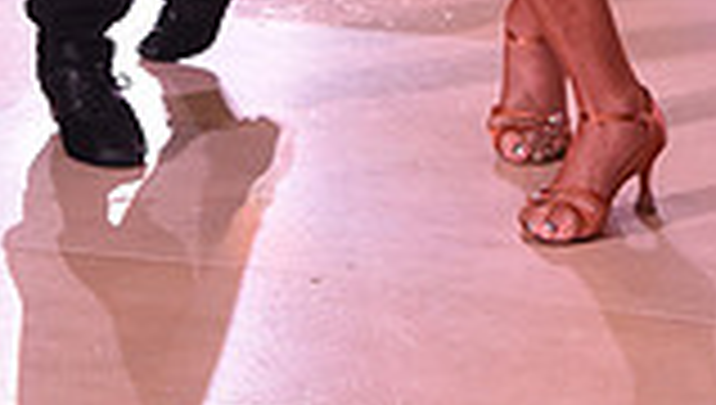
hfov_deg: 8.1
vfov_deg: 4.4
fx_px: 5077
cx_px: 317
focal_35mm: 267
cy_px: -684
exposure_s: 1/320
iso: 2500
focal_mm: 70
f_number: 7.1
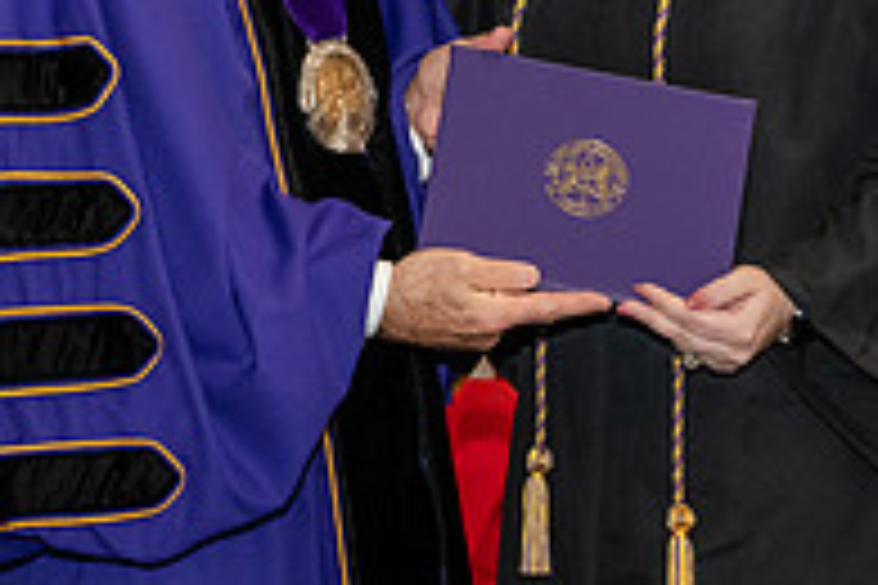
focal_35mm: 208
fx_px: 5072
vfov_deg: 6.6
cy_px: -74
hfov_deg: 9.9
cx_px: 284
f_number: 5
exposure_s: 1/200
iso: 2500
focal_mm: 70
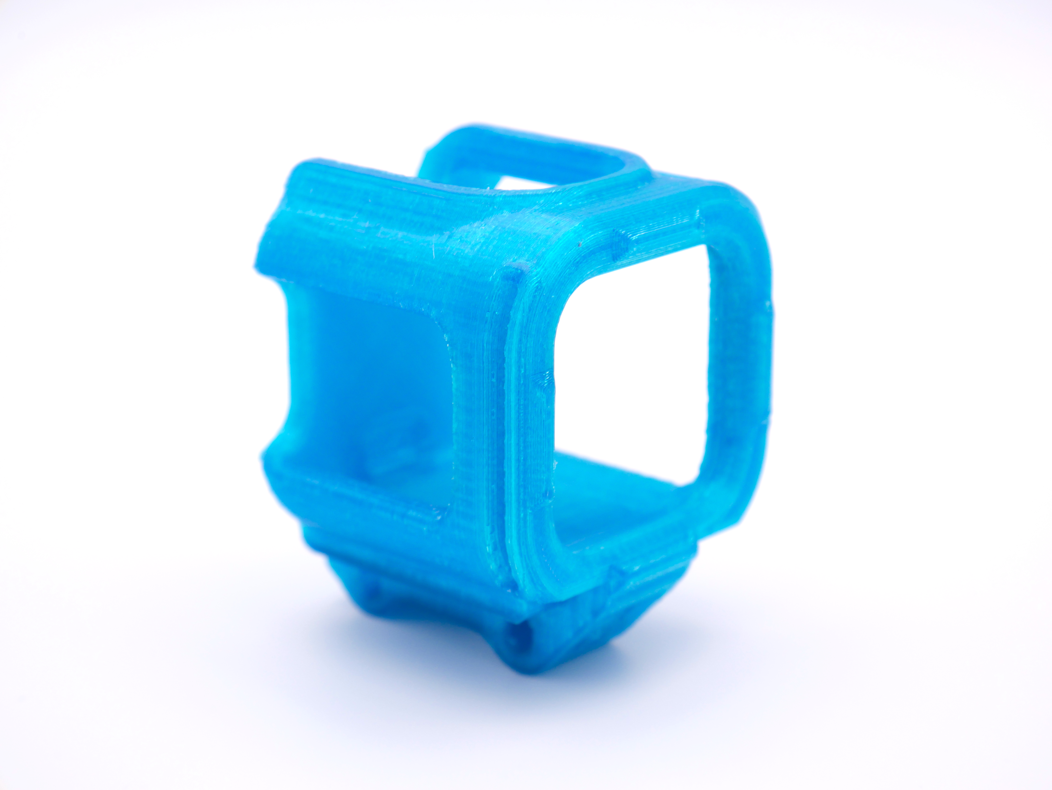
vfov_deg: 17.6
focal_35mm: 84
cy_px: 395
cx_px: 526
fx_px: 2554
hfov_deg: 23.3
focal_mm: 42
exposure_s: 1/30
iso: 200
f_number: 7.1
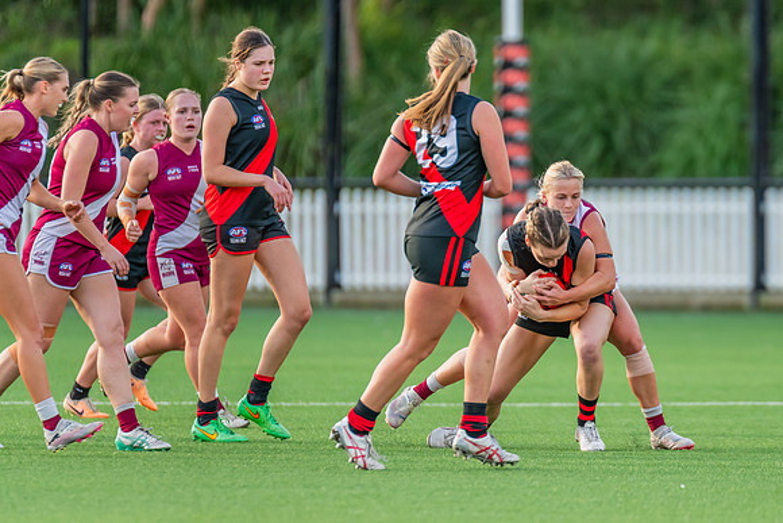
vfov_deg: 2.6
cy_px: 240
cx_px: 538
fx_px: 11447
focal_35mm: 526
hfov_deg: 3.9
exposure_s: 1/1000
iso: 1100
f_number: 4
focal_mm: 380
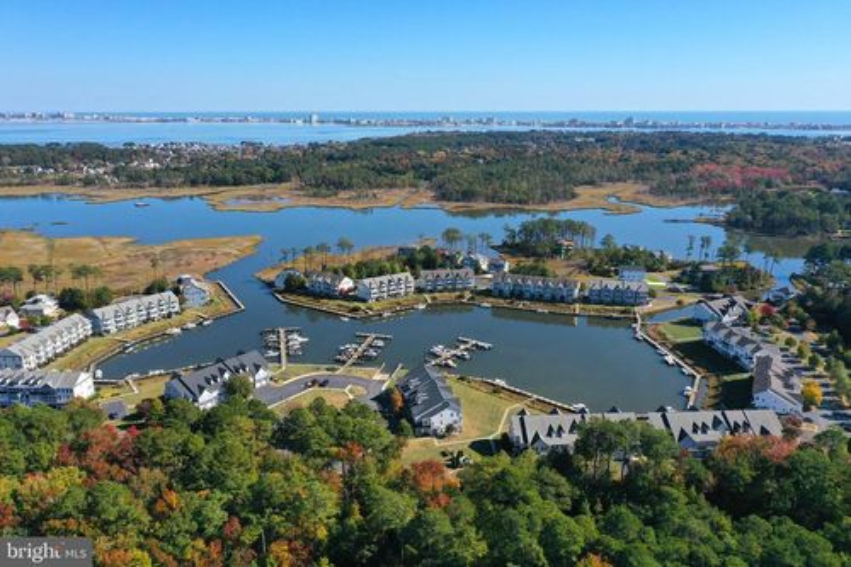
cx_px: 426
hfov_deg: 65.5
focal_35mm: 28
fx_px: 662
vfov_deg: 46.4
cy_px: 284
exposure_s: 1/500
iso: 100
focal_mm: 10.26
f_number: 6.3
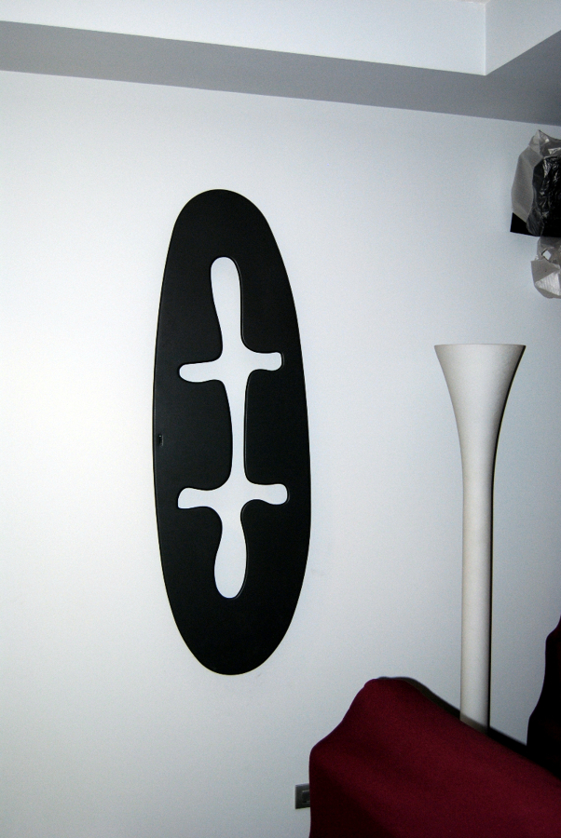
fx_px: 909
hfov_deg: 34.3
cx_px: 280
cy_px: 419
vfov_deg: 49.5
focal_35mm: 39
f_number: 4
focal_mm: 26
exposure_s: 1/60
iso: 200
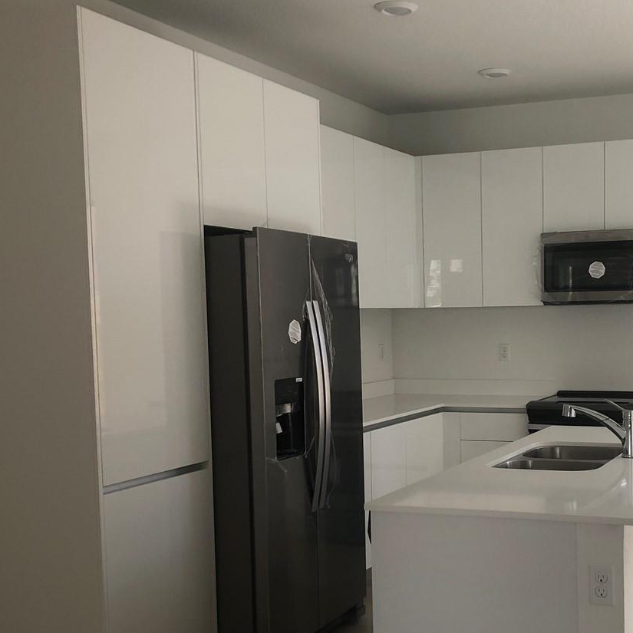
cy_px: 398
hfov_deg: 34.7
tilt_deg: -5.7
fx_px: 993
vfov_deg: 35.2
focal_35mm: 48
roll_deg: +1.2
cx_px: 470
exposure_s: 1/40
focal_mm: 4
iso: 20
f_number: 1.8
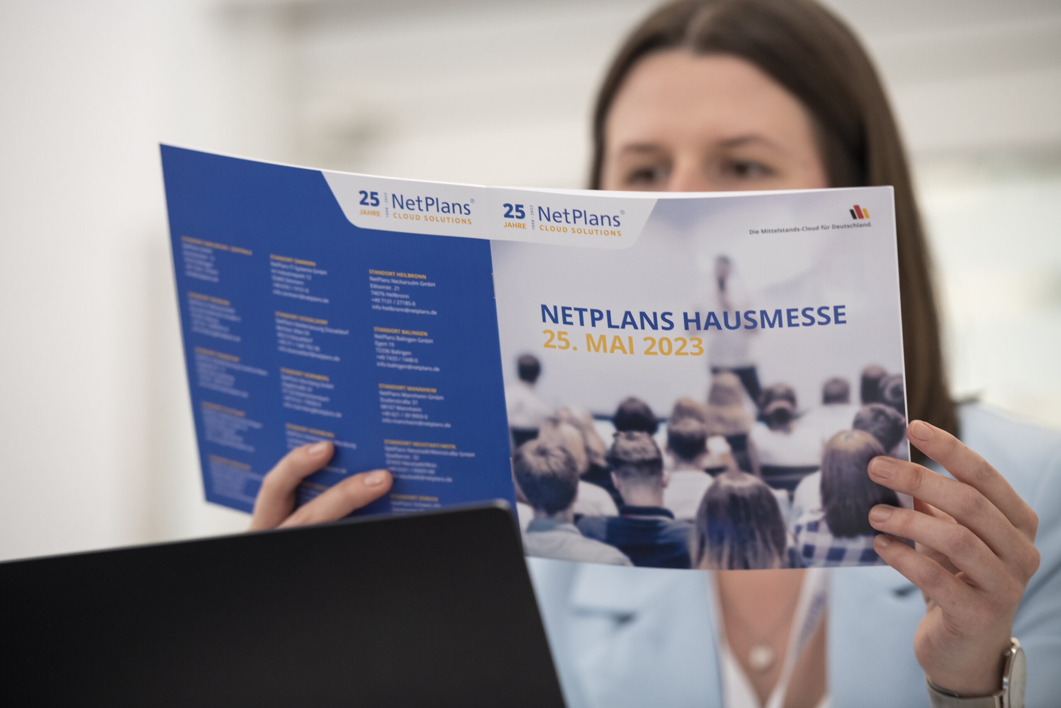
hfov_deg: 13.2
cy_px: 354
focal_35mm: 155
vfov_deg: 8.9
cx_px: 530
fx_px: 4568
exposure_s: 1/50
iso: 640
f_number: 2.8
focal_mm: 155
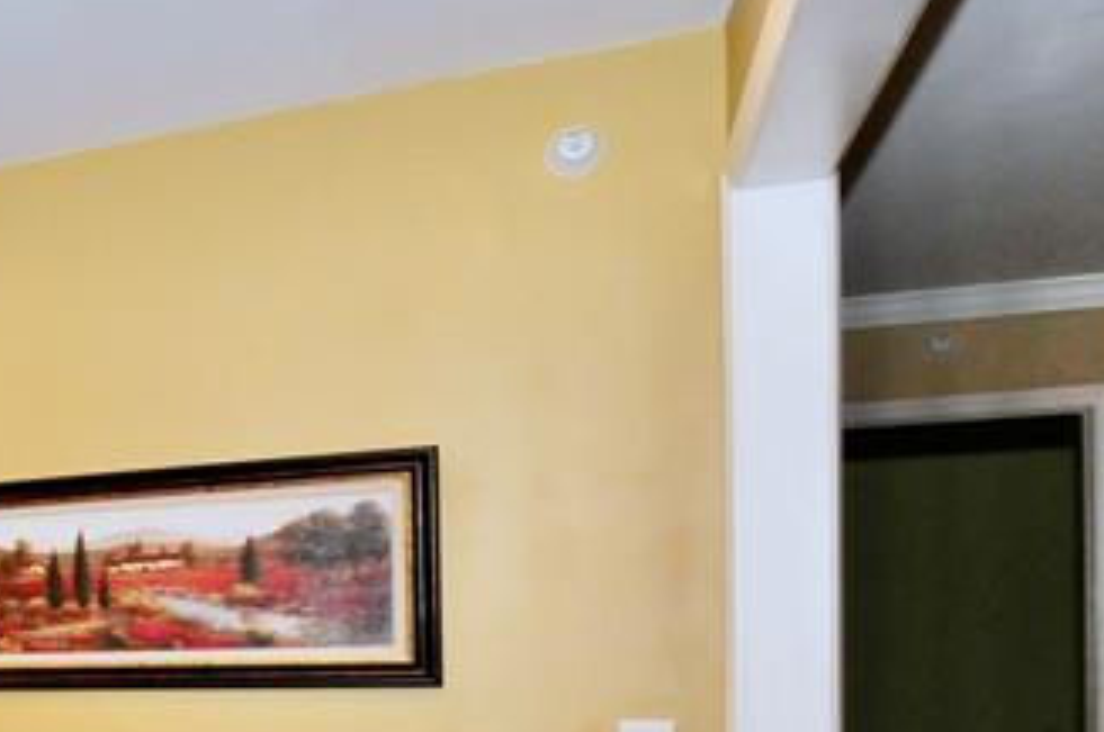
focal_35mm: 47
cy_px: 594
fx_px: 1439
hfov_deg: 29.2
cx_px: -483
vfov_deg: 27.9
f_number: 4.5
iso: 1000
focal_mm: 10
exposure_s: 1/160
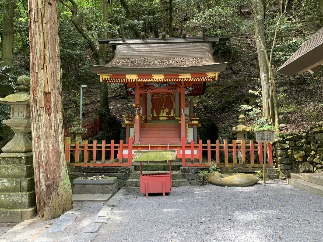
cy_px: 121
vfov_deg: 53.1
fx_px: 243
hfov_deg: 67.3
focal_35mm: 26
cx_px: 162
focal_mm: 4.25
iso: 100
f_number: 1.8
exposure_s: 1/121
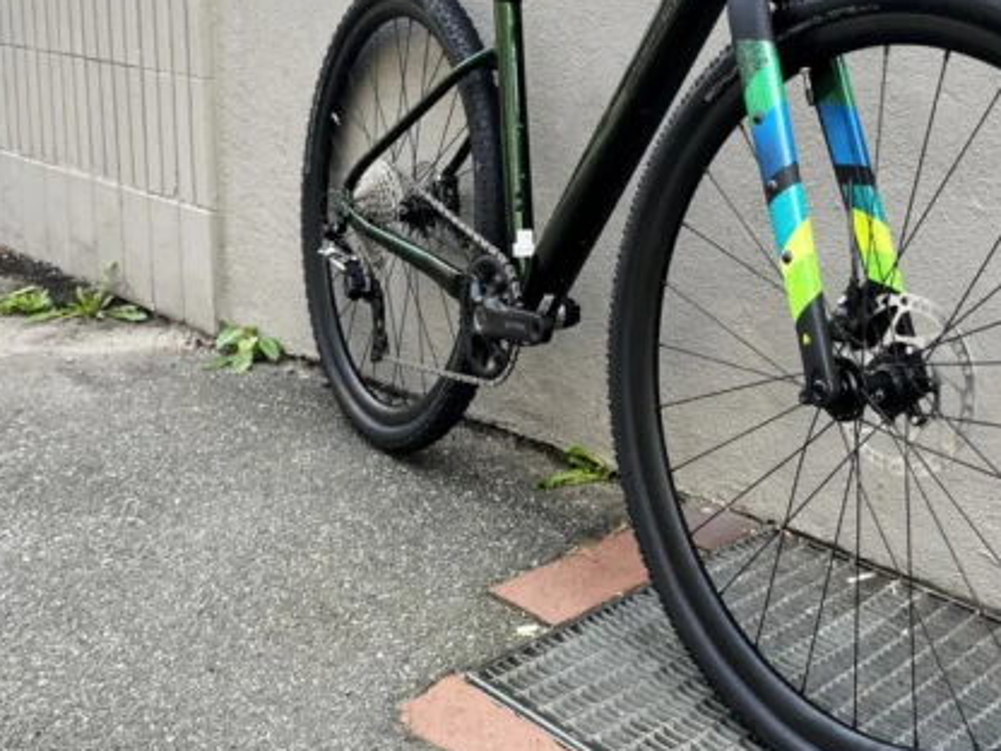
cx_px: 621
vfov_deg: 31.5
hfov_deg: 41.8
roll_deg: -0.7
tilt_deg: -10.7
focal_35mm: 45
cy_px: 178
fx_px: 1301
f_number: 1.6
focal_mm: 5.1
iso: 32
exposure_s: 1/122
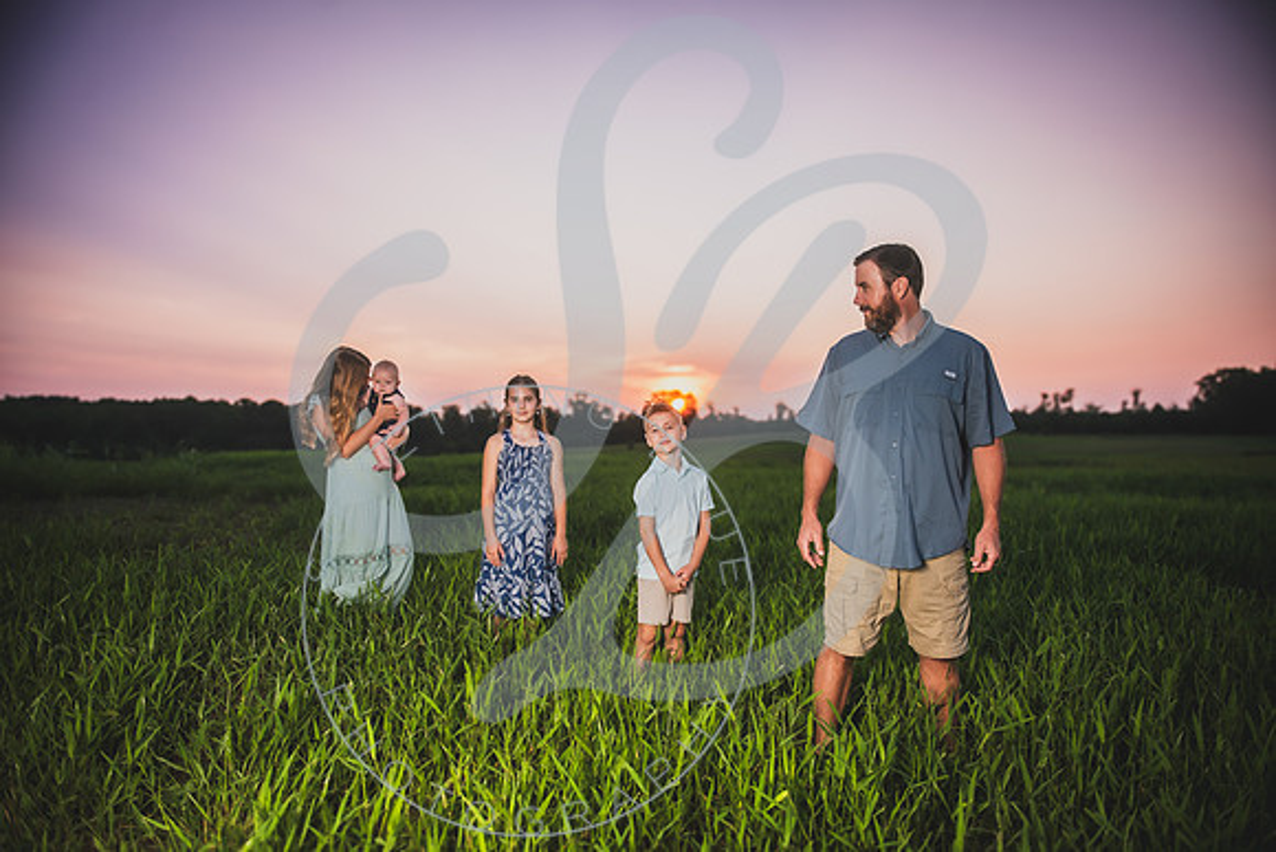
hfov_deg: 73.7
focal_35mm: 24
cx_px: 638
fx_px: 851
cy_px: 426
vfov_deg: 53.2
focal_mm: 24
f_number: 2.8
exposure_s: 1/1000
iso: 200
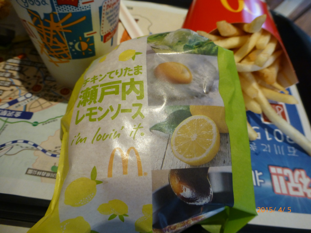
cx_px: 156
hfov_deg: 71.6
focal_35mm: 24
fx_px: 216
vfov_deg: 56.8
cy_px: 116
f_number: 3.3
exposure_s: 1/60
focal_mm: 4.3
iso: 250
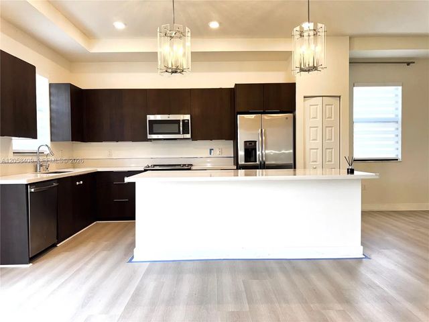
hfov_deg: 71.6
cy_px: 161
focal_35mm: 24
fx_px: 297
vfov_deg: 56.8
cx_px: 214
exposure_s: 1/120
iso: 64
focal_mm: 6.76
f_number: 1.78
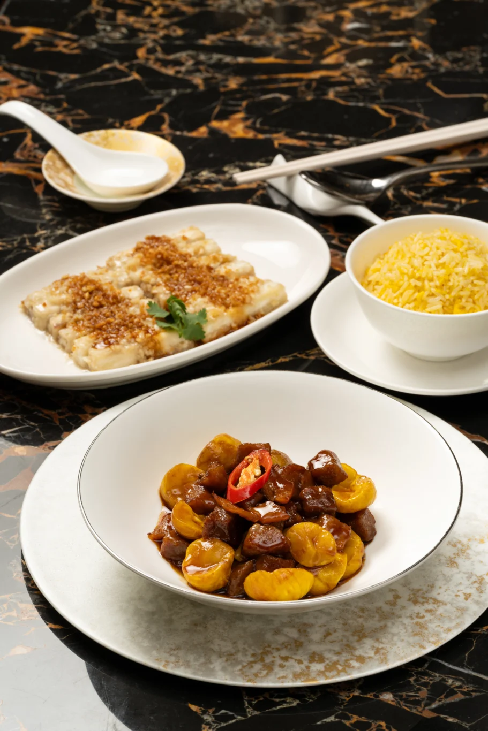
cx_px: 244
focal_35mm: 105
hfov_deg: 13.0
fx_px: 2134
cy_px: 366
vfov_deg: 19.5
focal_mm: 105
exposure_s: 1/200
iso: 200
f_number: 13
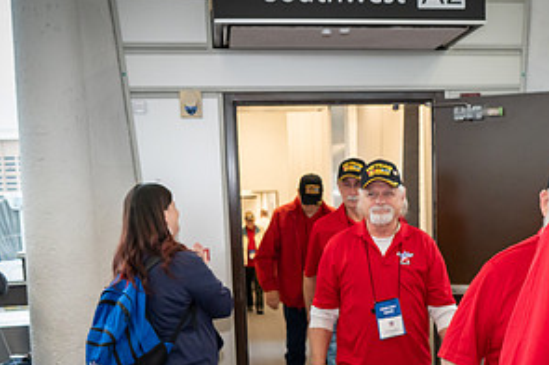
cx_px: 372
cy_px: 326
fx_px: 853
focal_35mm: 56
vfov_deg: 23.5
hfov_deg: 35.3
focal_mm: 28.5
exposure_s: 1/100
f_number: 5
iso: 2800
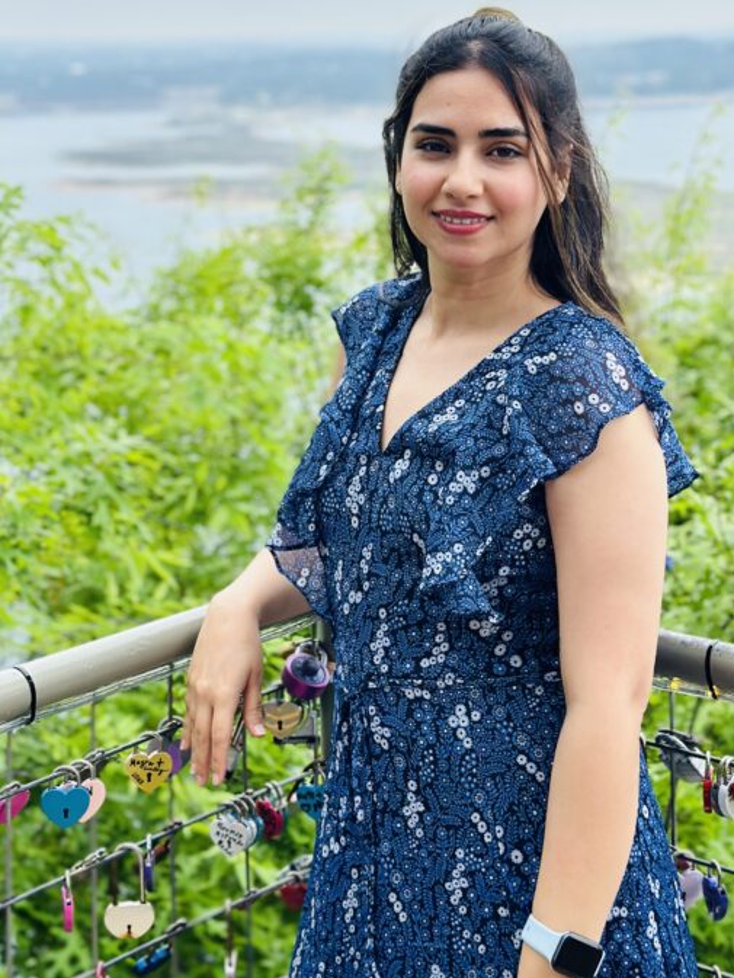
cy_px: 254
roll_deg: +0.6
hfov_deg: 20.2
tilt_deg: -6.1
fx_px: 2063
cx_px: 372
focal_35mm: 73
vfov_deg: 26.4
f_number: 1.78
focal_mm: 6.86
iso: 80
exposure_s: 1/1880
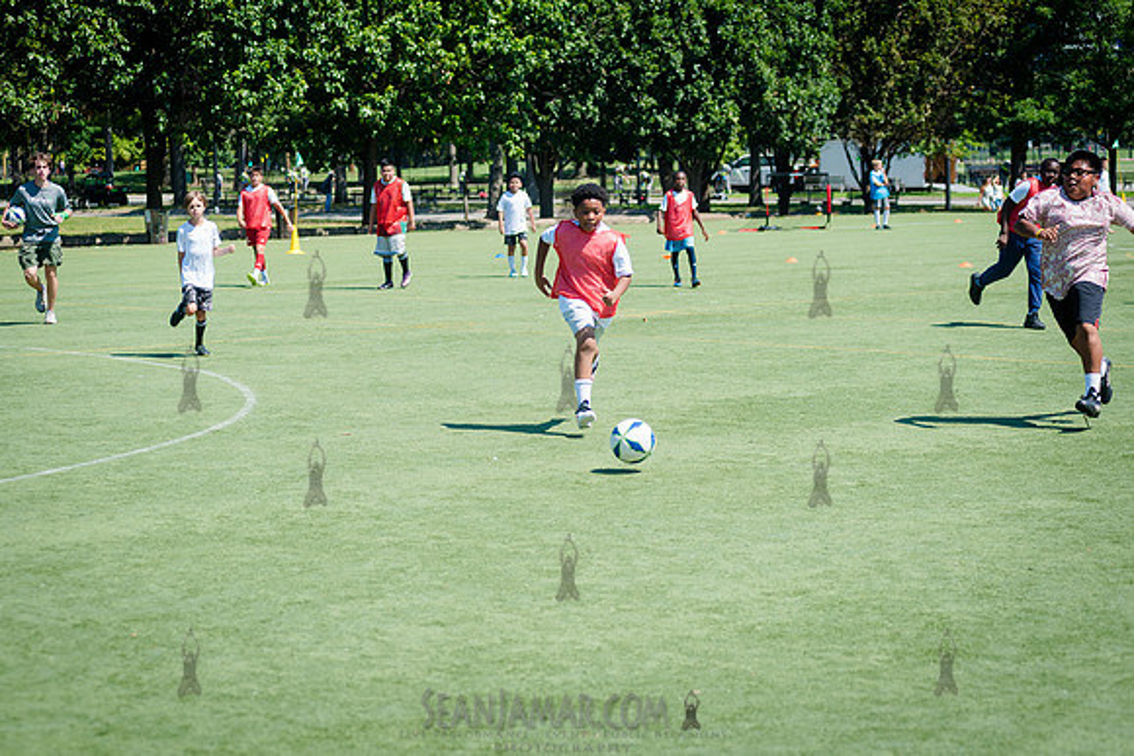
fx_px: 2549
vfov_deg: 16.9
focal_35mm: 81
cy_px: 378
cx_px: 567
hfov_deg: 25.1
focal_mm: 80
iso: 200
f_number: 4
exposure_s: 1/1000
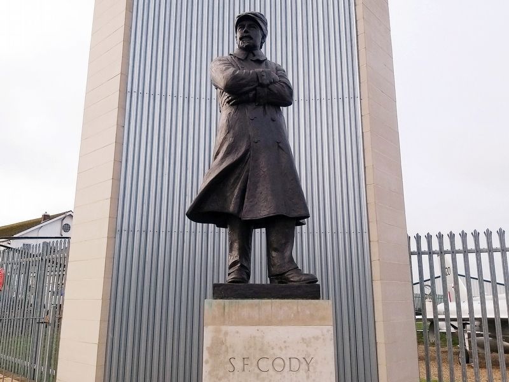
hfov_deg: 65.3
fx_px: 397
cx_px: 254
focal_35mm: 27
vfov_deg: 51.4
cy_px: 191
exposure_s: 1/1420
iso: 50
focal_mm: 3.93
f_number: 1.7
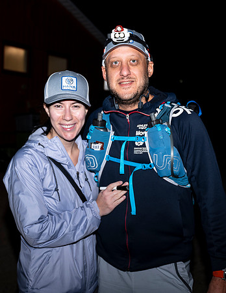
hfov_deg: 25.5
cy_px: 146
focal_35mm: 59
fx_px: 500
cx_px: 110
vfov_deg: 32.6
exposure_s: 1/200
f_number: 4
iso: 200
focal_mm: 41
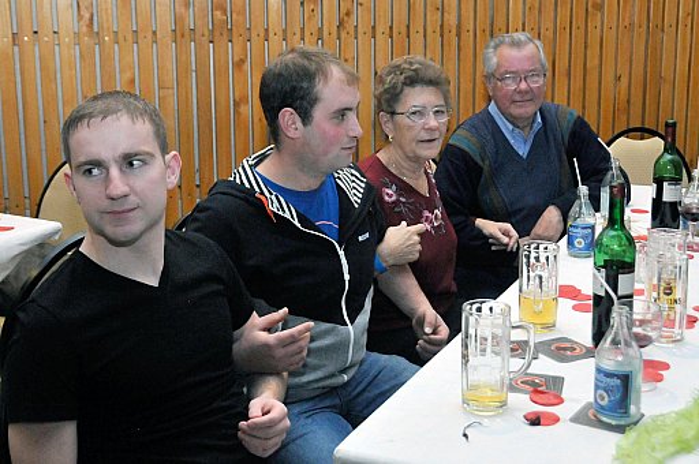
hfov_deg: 49.6
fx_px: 756
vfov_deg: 34.1
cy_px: 232
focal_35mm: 39
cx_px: 350
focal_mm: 26
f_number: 5
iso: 2000
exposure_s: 1/60
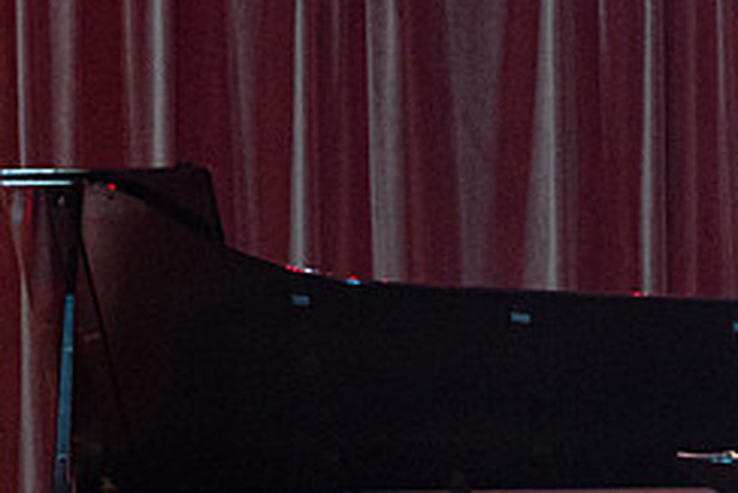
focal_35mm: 672
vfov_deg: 2.0
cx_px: -214
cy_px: 511
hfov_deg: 3.1
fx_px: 13784
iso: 2500
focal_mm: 200
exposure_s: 1/250
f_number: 5.6
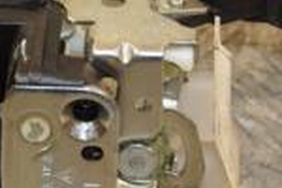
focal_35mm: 301
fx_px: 2358
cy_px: 15
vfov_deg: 4.6
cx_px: 94
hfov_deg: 6.8
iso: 800
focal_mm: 50
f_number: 5
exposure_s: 1/160
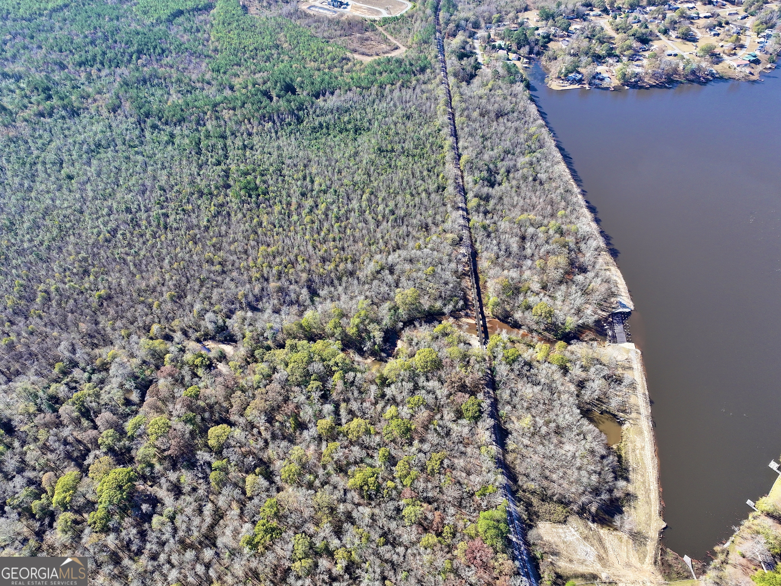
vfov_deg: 56.8
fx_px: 541
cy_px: 293
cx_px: 390
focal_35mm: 24
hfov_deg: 71.6
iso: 100
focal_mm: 12.29
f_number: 2.8
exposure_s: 1/640
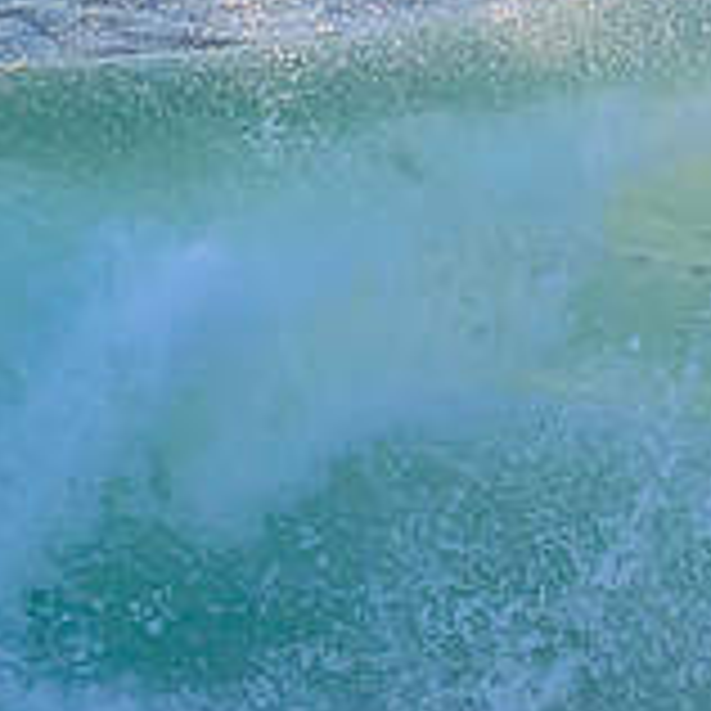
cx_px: 1260
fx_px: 58002
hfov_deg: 0.7
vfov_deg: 0.7
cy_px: 376
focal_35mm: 2496
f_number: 11
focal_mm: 800
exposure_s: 1/1250
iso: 2800
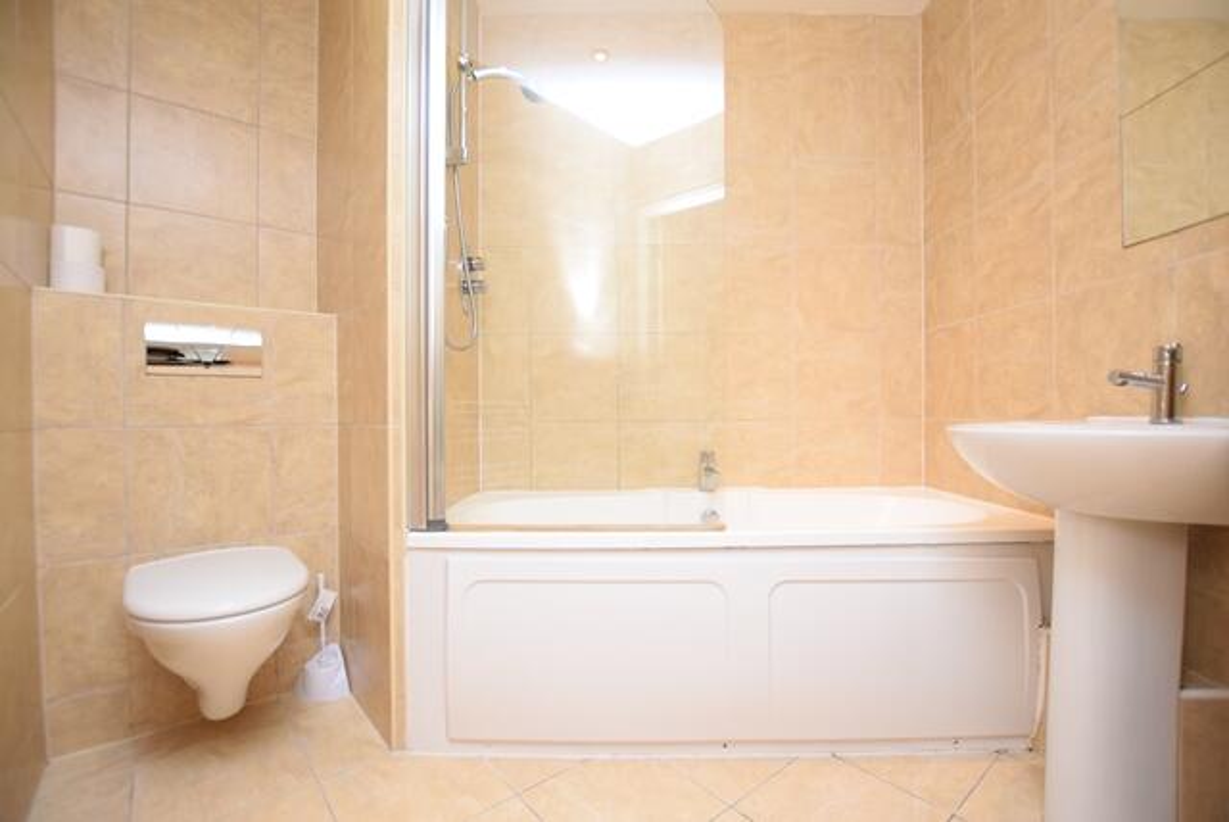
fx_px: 513
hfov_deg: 100.3
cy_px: 411
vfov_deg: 77.4
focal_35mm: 15
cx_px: 614
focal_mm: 10
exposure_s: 1/60
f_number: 3.5
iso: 800
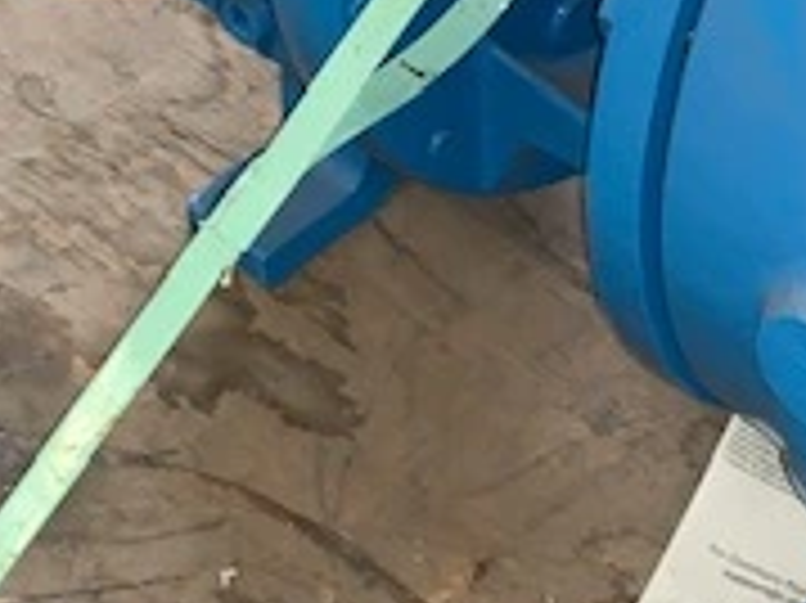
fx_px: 2164
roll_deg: +1.3
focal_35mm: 93
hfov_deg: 21.0
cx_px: 572
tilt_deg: -35.3
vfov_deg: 15.4
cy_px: -90
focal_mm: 4.25
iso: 64
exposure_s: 1/15
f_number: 1.8
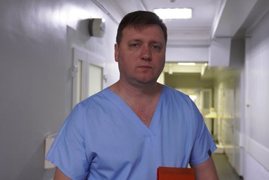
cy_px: 91
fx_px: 344
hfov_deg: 42.7
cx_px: 133
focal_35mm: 46
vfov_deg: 29.3
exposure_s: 1/160
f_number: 4
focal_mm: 30
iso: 5000
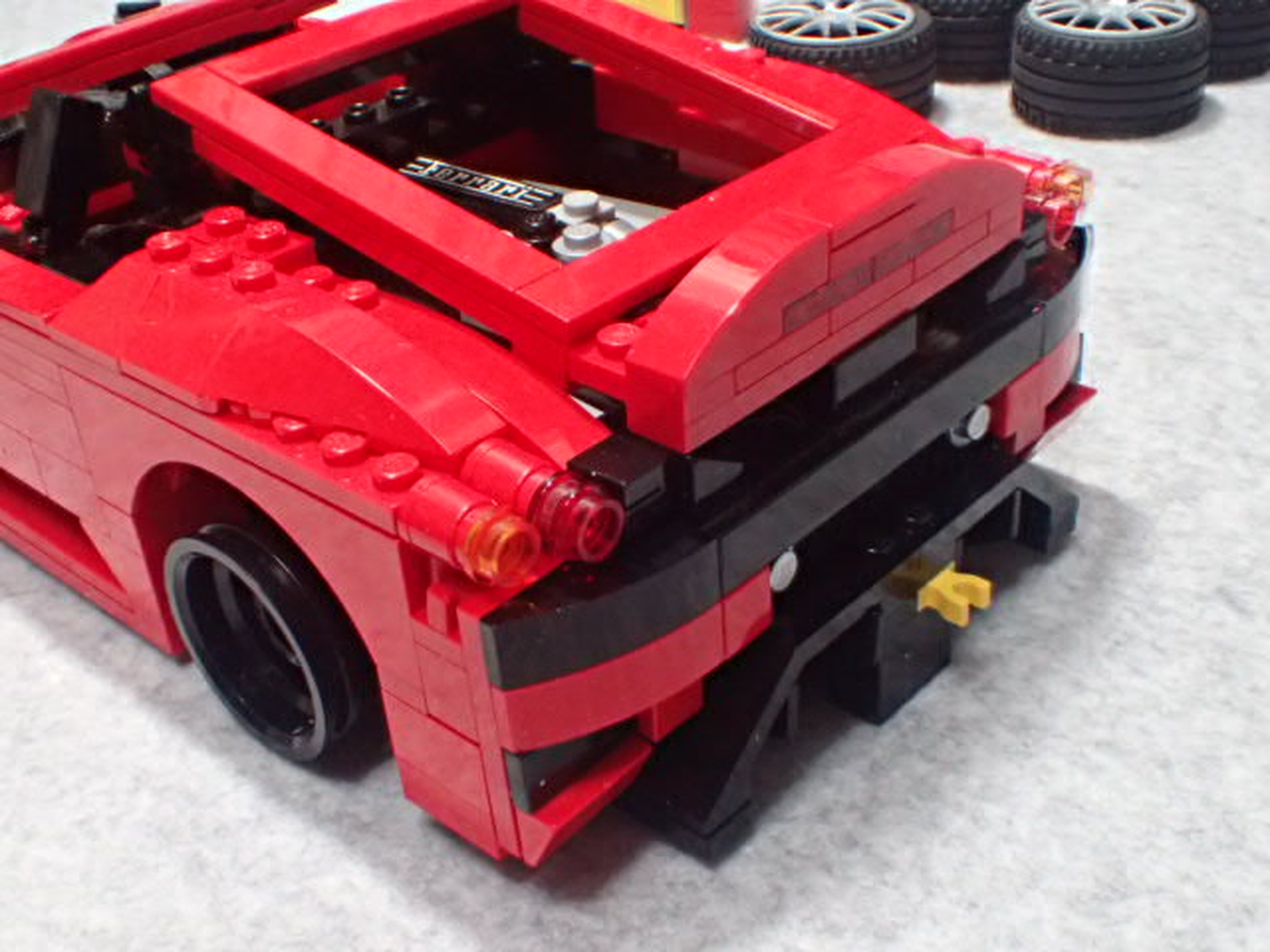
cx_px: 635
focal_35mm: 38
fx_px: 1394
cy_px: 476
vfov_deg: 37.7
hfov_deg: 49.0
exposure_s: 1/40
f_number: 3.5
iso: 1250
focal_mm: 6.86
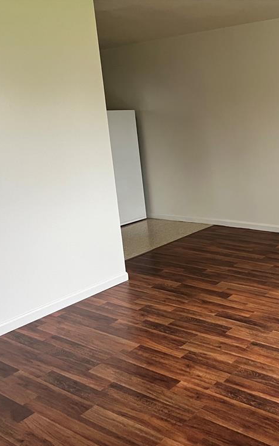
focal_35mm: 37
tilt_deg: -14.8
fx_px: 450
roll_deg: +3.2
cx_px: 249
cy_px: 223
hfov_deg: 32.8
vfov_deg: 52.7
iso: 400
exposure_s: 1/60
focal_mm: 5.7
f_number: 1.5
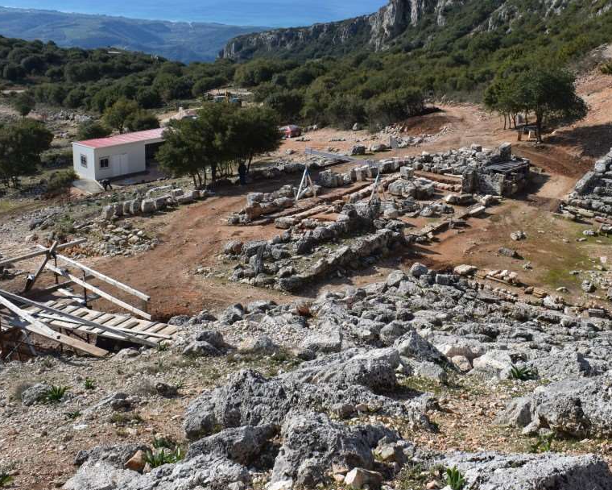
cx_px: 363
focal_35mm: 40
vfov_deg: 37.2
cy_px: 206
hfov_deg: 45.6
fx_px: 725
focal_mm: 18
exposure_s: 1/400
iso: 200
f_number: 10
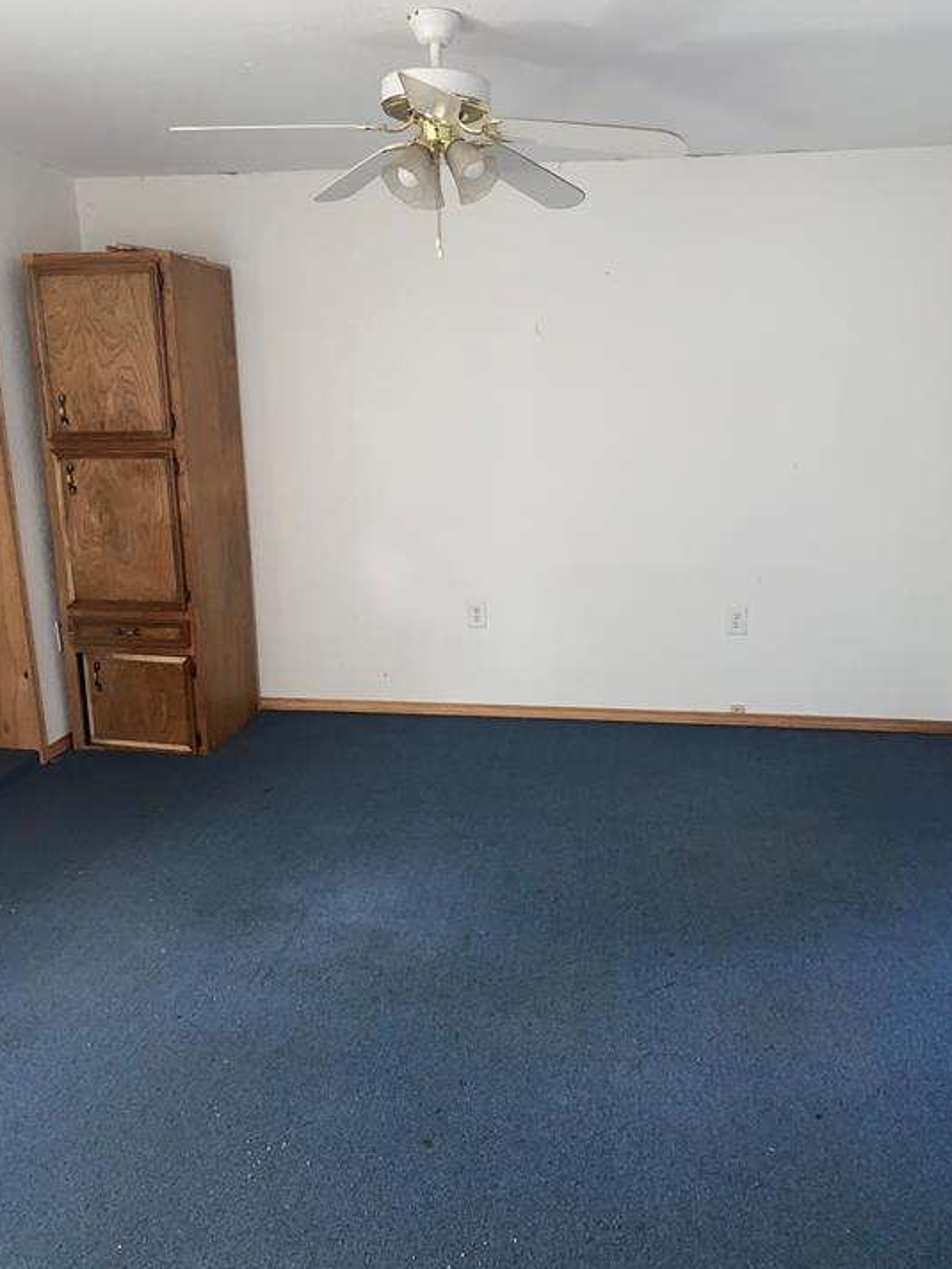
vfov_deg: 63.4
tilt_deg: -12.0
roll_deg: +0.2
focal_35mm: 28
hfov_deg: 49.8
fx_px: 1026
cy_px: 644
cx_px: 491
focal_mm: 4.25
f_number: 1.8
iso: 125
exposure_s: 1/17
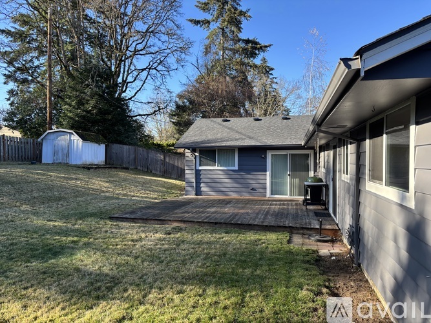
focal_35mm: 26
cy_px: 162
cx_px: 216
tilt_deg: -0.4
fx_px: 324
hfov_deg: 67.3
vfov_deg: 53.0
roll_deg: -0.5
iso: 50
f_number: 1.6
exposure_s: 1/649
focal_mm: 5.96
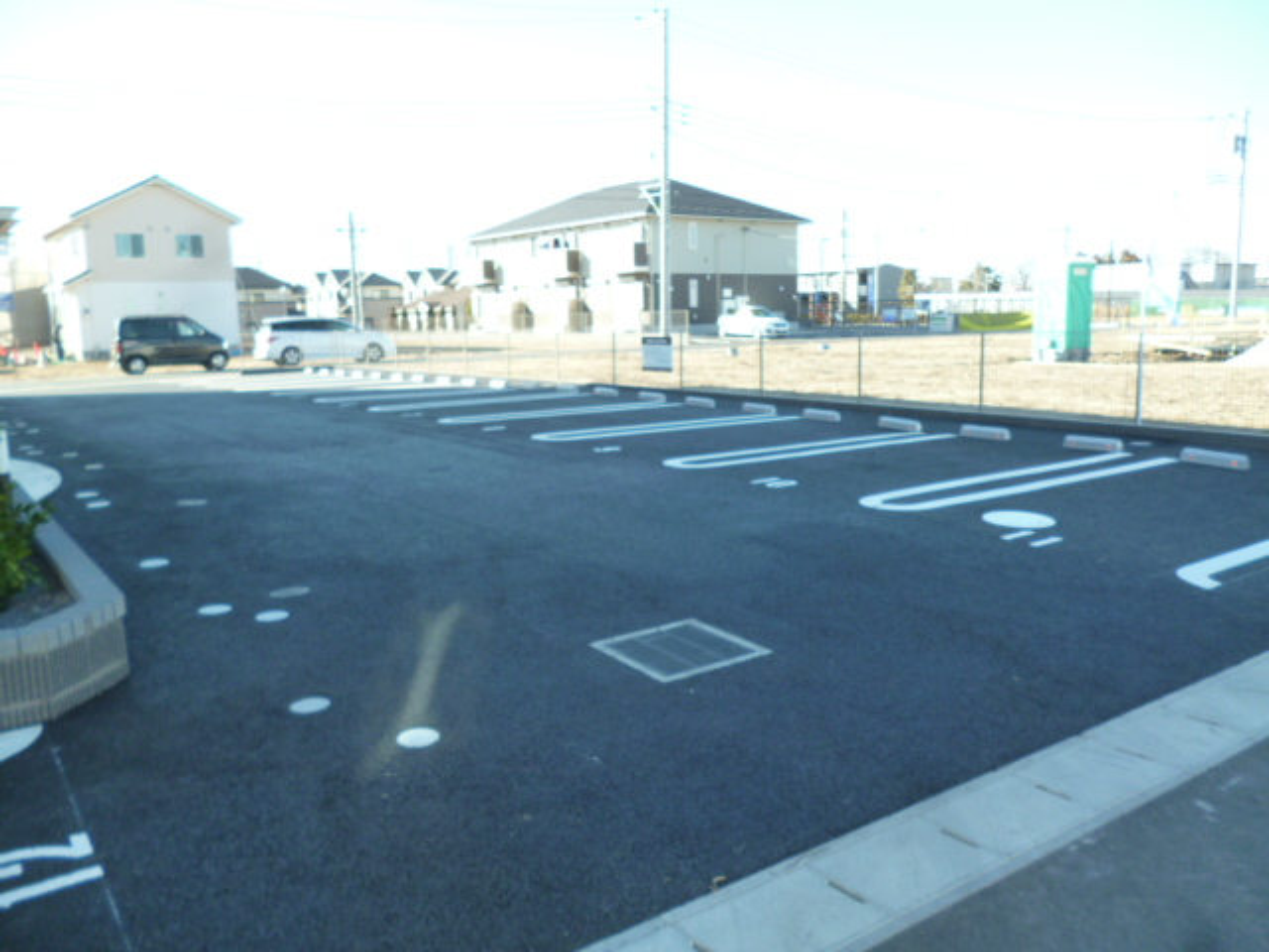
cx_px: 634
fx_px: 1026
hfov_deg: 63.4
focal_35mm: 28
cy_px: 476
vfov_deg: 49.7
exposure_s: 1/200
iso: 160
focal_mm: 5
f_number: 3.1
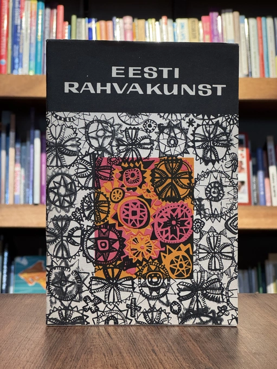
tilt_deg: -0.1
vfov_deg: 25.3
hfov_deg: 19.1
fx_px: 821
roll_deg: -1.3
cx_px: 138
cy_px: 184
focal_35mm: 77
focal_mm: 9
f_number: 2.8
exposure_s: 1/60
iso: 250
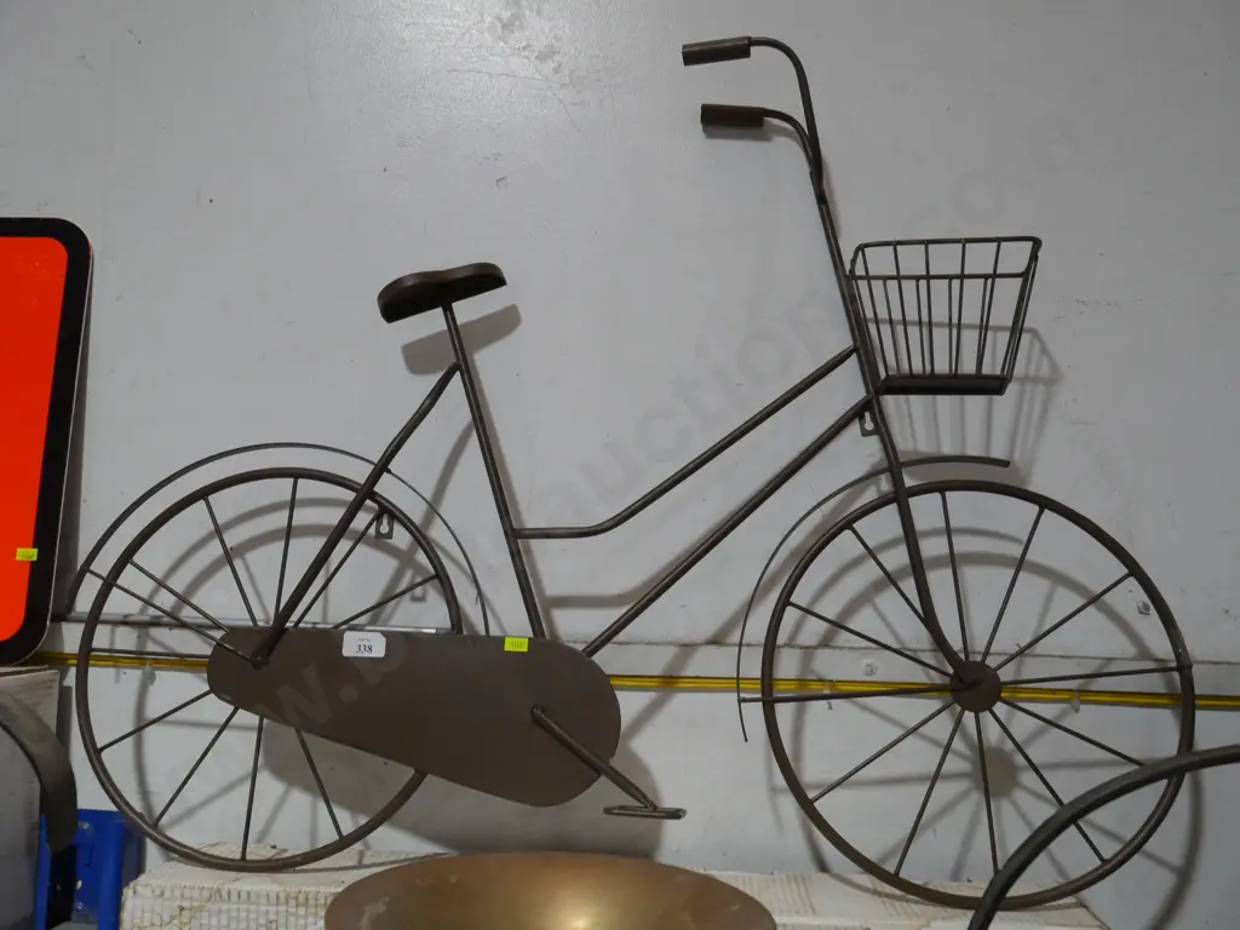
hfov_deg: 63.4
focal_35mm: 28
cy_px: 465
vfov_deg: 49.7
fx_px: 1003
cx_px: 620
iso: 1250
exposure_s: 1/60
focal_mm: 14
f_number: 7.1
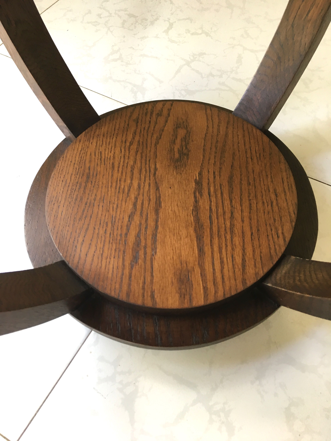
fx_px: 370
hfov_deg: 48.2
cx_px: 166
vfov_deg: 61.7
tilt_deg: -60.3
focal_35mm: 29
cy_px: 220
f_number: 2.2
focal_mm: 4.15
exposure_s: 1/33
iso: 50
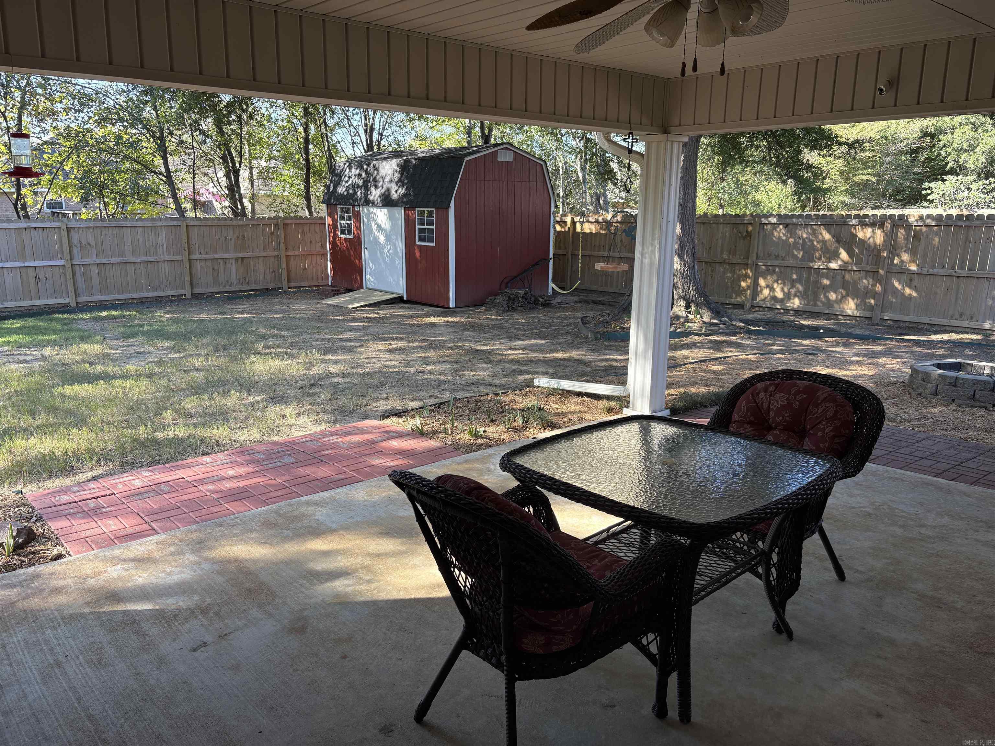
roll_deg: +0.0
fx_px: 747
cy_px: 373
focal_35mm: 26
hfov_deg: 67.3
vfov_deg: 53.1
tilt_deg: -12.4
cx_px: 498
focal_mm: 5.96
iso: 64
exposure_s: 1/196
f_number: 1.6
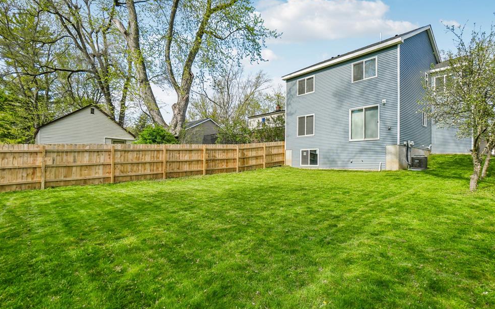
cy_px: 170
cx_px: 258
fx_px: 216
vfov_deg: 71.1
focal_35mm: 16
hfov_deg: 97.8
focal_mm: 10
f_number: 8
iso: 100
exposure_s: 1/125
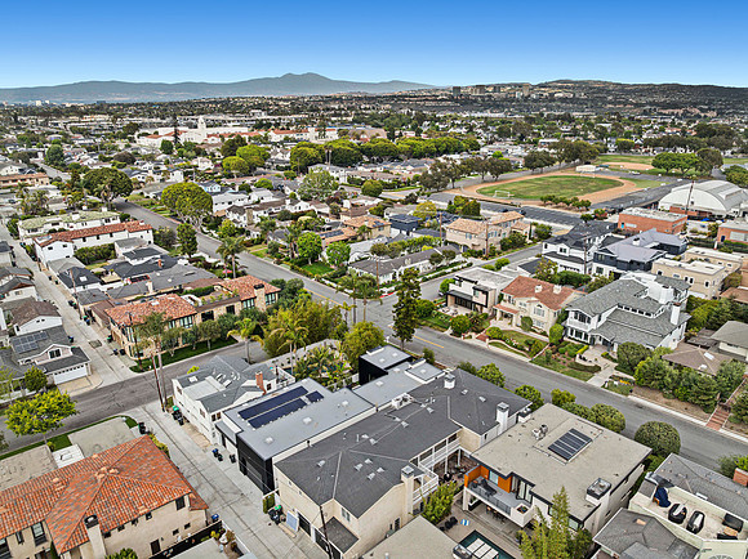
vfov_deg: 56.7
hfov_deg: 71.6
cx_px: 374
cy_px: 280
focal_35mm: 24
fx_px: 518
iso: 100
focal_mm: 12.29
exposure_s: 1/500
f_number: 2.8
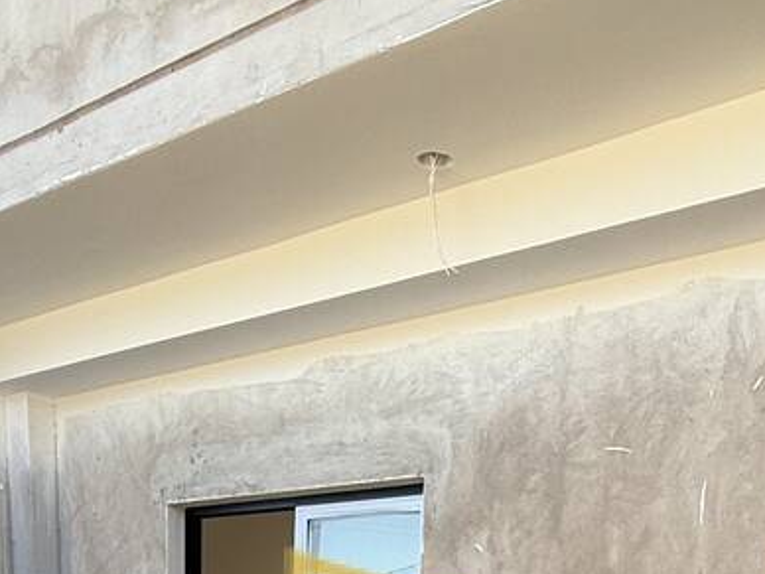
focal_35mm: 52
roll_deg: -2.1
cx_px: 345
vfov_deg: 20.2
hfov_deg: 36.8
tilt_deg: -17.5
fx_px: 1149
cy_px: 1034
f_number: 2.2
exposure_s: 1/203
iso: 50
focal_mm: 2.22
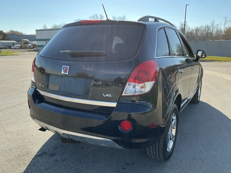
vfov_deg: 49.7
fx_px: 187
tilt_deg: -11.7
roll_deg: +0.5
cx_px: 116
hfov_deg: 63.4
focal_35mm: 28
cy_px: 86
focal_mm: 3
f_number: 1.8
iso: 25
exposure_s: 1/691
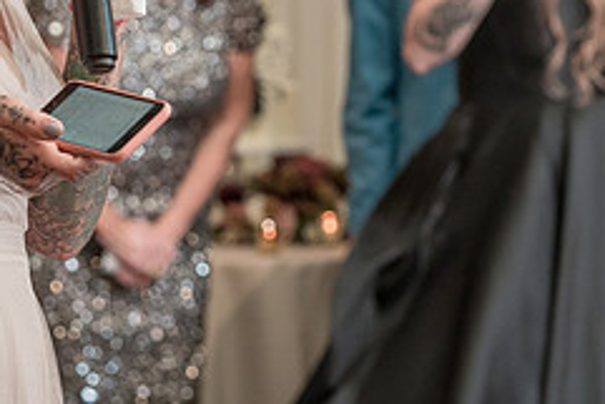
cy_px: 22
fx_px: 3531
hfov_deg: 9.8
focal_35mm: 210
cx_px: 369
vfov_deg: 6.5
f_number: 4
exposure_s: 1/200
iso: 2000
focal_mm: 81
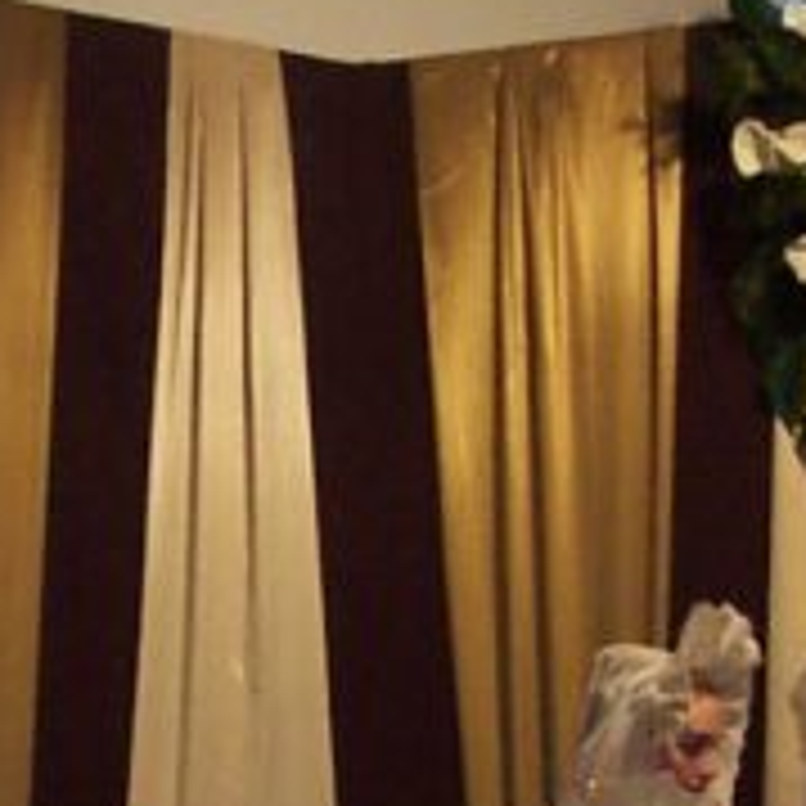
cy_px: 1126
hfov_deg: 10.0
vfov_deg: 9.8
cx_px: 171
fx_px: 4610
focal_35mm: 175
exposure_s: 1/60
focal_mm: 5.6
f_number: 2.8
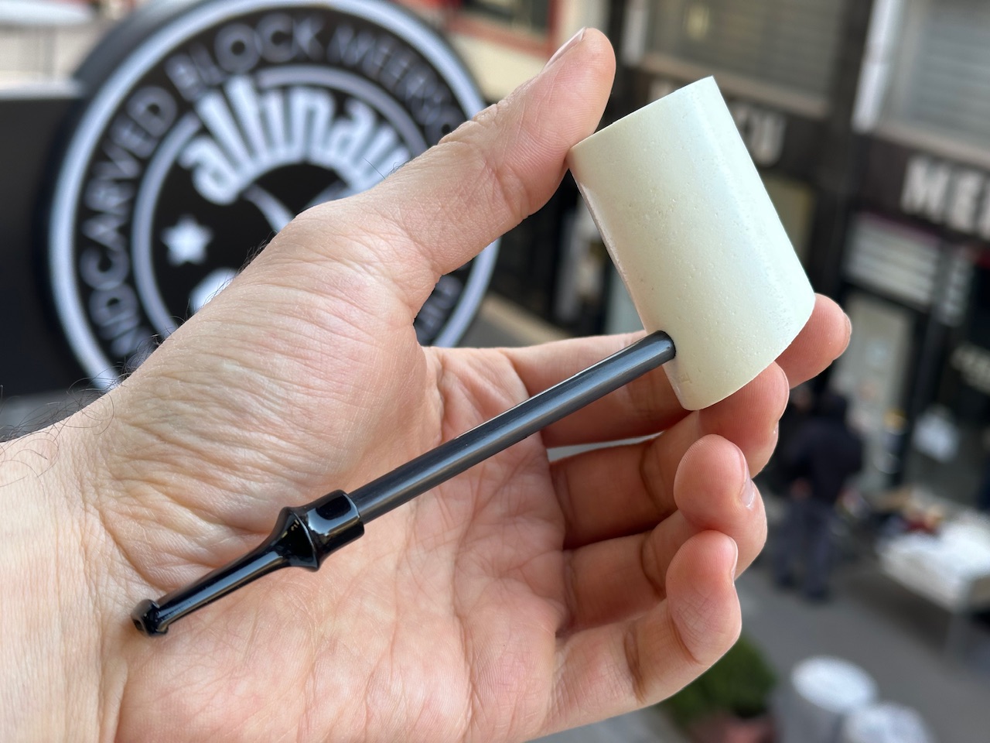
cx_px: 495
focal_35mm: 48
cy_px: 372
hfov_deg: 39.7
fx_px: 1373
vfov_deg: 30.3
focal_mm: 6.86
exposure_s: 1/238
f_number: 1.78
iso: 50
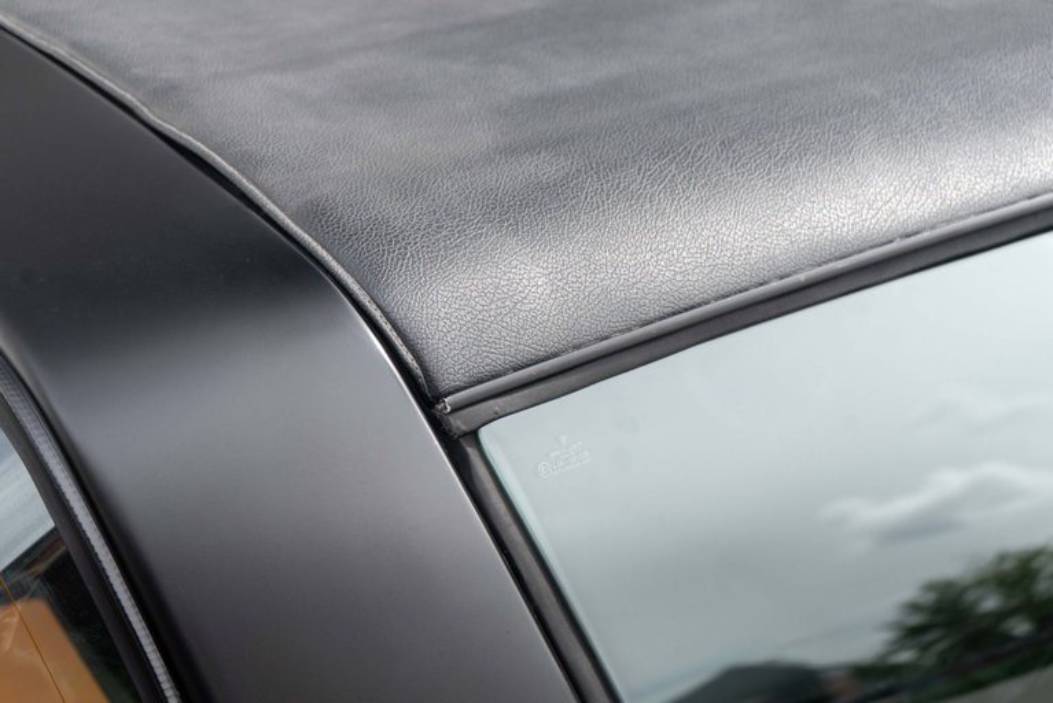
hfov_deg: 28.8
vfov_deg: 19.5
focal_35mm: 70
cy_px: 352
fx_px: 2048
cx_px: 526
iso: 64
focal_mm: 70
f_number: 5.6
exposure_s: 1/50
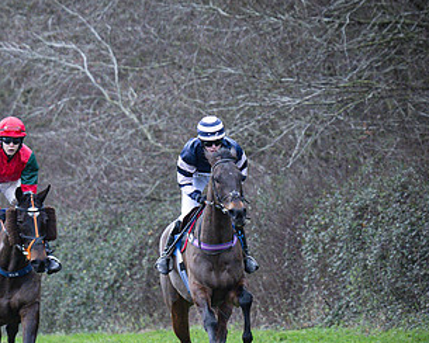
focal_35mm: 702
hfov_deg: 2.8
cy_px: 128
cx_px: 258
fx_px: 8913
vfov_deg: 2.2
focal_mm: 150
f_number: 2.8
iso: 800
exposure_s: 1/1600
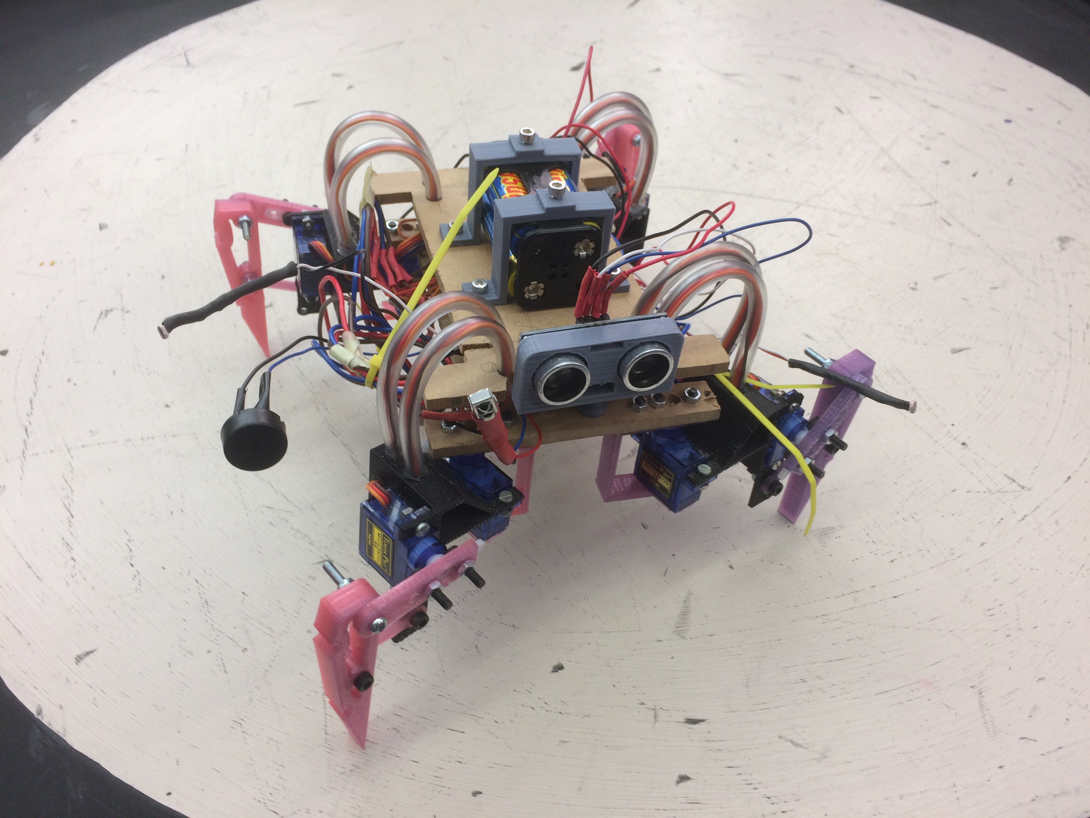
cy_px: 409
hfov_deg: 61.7
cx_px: 545
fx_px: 913
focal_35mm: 29
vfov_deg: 48.2
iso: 50
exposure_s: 1/50
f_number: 2.2
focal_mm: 4.15
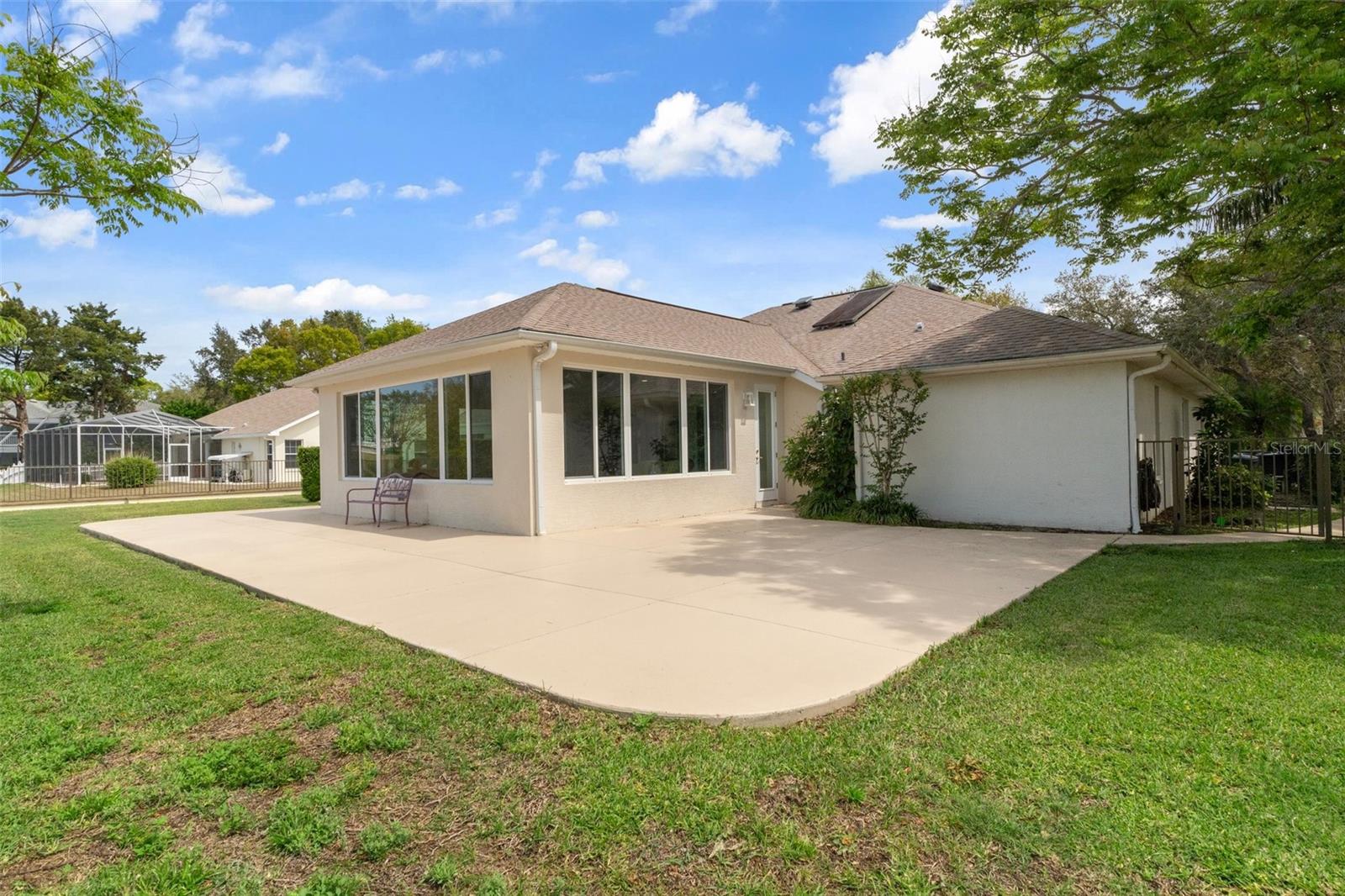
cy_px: 448
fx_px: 672
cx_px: 672
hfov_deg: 90.0
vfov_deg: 67.4
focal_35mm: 18
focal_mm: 12
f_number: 8
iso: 320
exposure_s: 1/750
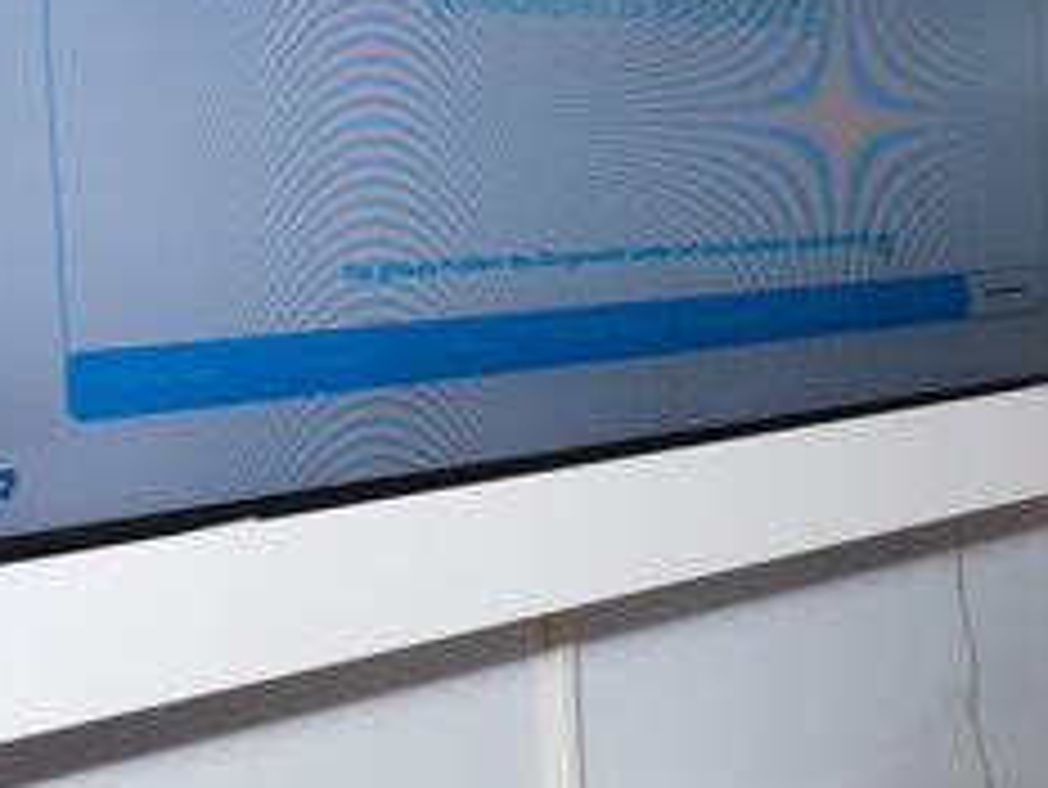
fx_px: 2302
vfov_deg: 19.4
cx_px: 1129
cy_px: 347
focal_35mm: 76
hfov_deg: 24.1
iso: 200
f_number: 6.3
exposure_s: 1/50
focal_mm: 24
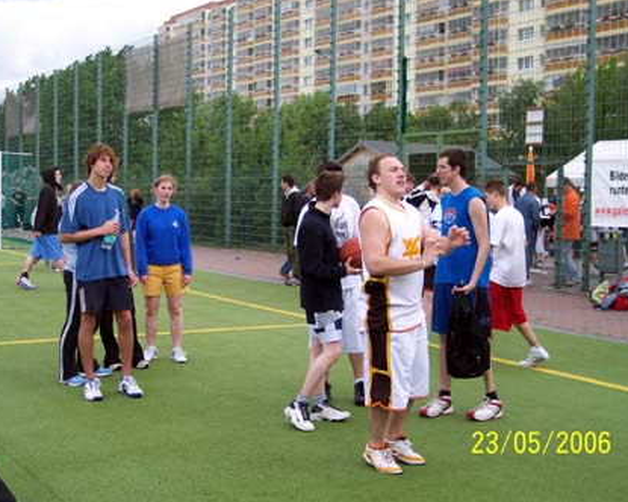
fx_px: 1004
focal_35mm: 54
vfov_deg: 28.1
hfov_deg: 34.7
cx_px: 307
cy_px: 251
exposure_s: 1/500
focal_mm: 10.7
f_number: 3.4
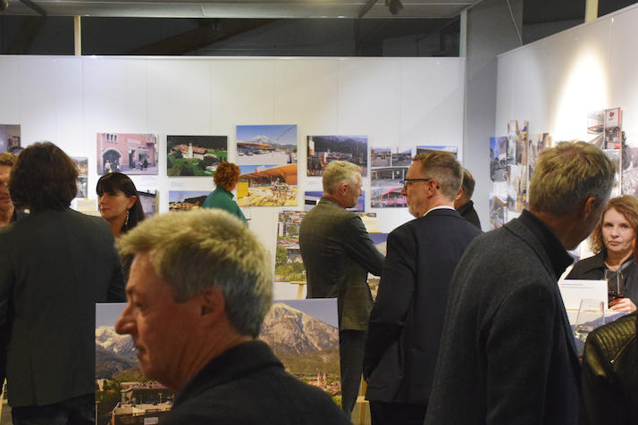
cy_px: 267
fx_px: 1005
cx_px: 262
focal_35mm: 57
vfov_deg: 23.8
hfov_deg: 35.1
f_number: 4
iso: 3200
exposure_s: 1/200
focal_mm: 27
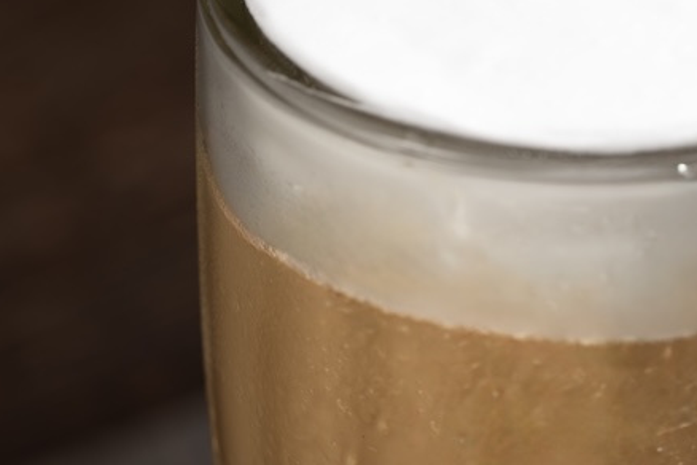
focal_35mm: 307
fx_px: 5943
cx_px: 173
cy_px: 342
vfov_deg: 4.5
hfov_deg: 6.7
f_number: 5.6
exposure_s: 1/125
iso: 32
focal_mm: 105
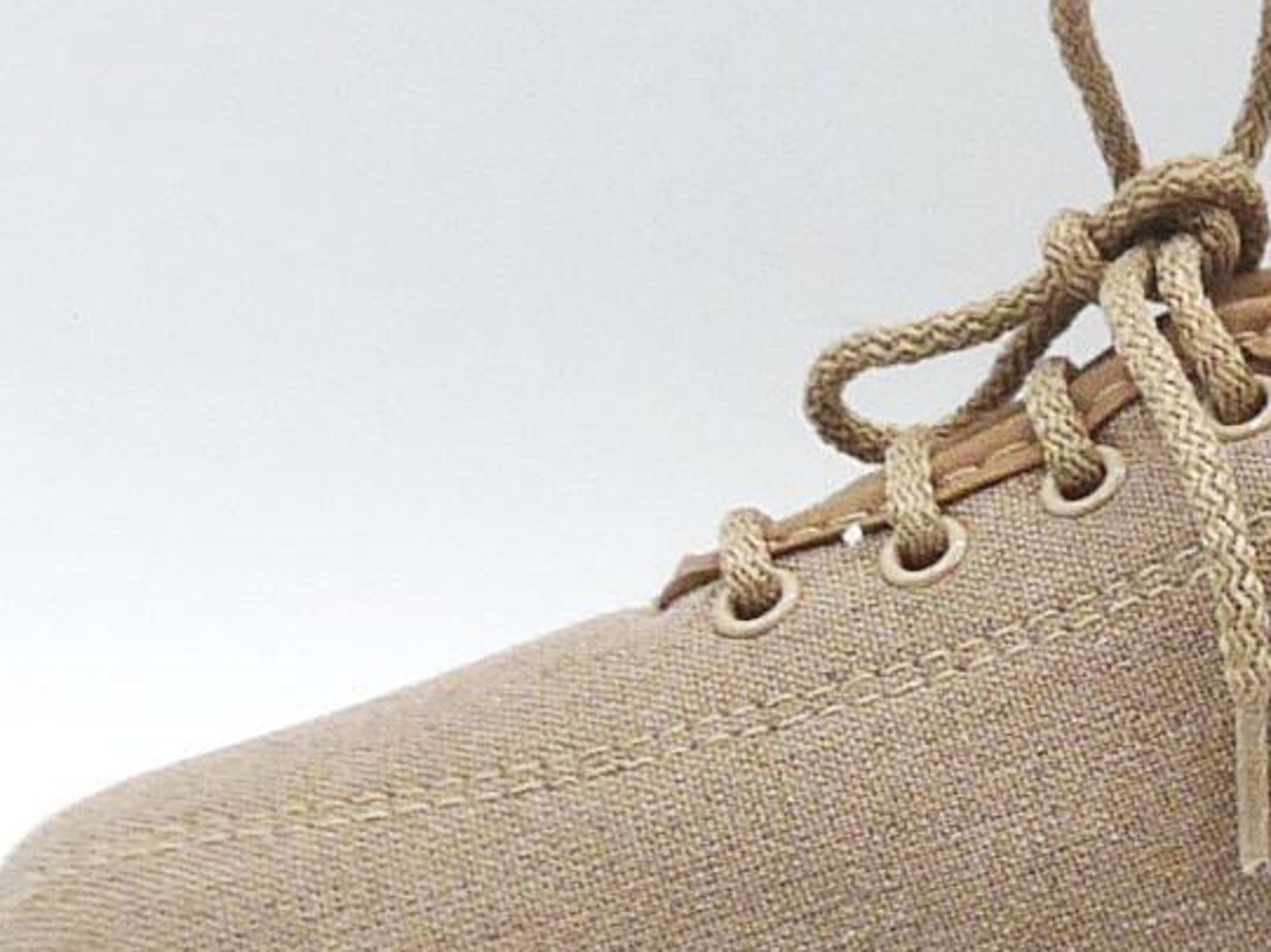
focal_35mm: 148
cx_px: 1536
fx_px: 5431
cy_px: 722
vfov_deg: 10.0
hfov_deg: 13.0
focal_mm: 5
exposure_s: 1/200
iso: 100
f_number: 4.5
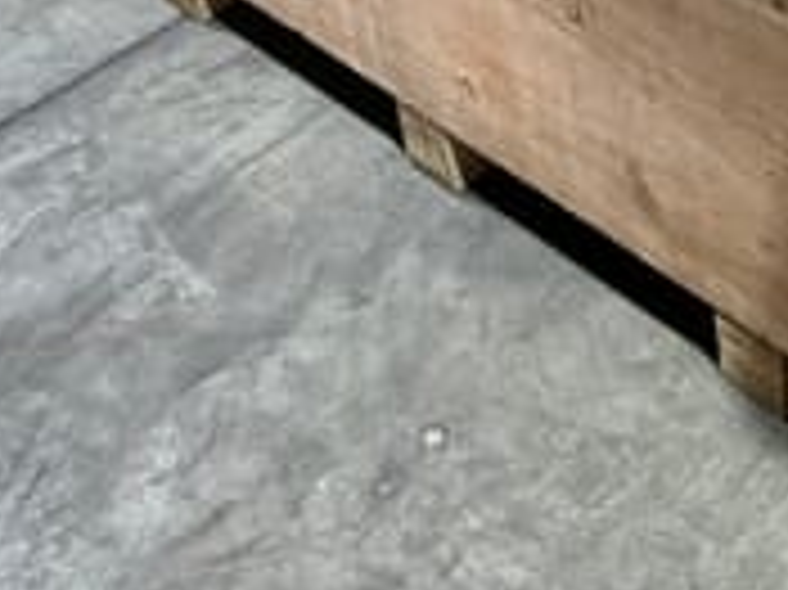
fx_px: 1820
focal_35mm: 80
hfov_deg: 23.8
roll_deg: +3.7
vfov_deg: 17.9
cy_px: -25
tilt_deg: -38.7
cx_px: 693
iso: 80
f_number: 1.8
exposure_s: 1/50
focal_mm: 3
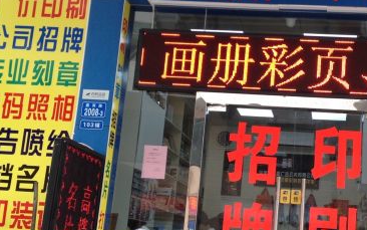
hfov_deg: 28.5
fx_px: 710
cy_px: 115
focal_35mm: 71
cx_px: 275
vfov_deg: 18.4
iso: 50
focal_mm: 4.28
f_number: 2.4
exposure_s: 1/120
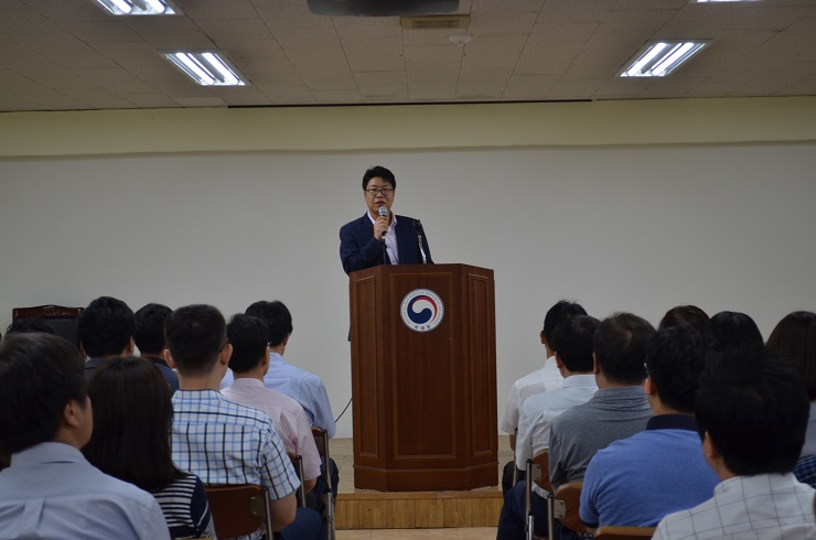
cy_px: 270
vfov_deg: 20.5
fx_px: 1493
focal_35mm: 66
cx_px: 408
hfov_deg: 30.6
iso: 400
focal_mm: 44
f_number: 5.3
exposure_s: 1/80
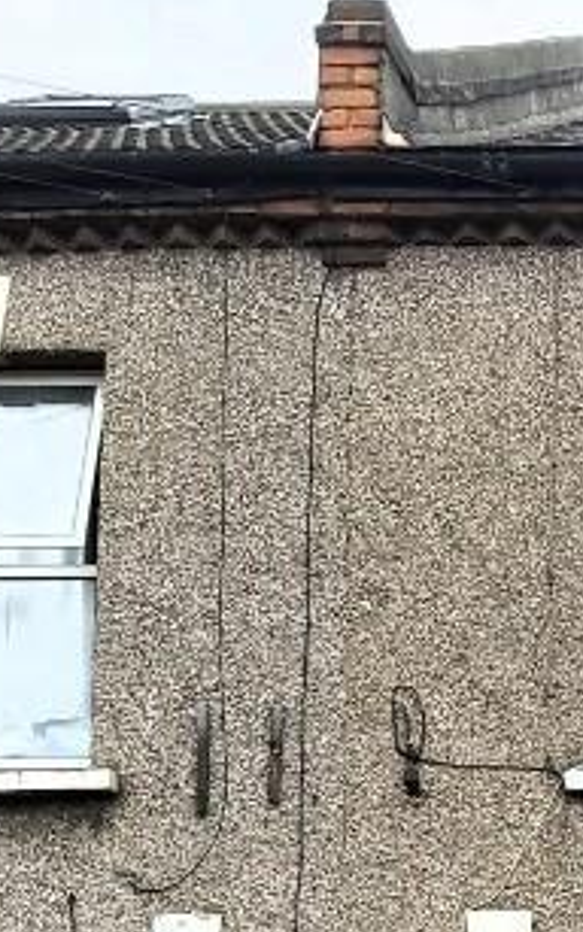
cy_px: 1038
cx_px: 975
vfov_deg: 21.3
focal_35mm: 92
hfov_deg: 13.1
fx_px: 2338
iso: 64
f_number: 1.7
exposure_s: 1/600
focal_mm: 3.92
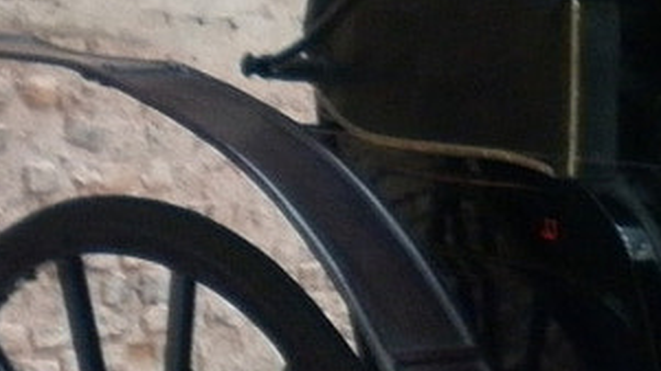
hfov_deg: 12.9
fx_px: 2838
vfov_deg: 7.5
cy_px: 327
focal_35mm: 162
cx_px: 843
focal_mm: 5
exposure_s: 1/30
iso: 100
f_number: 2.8
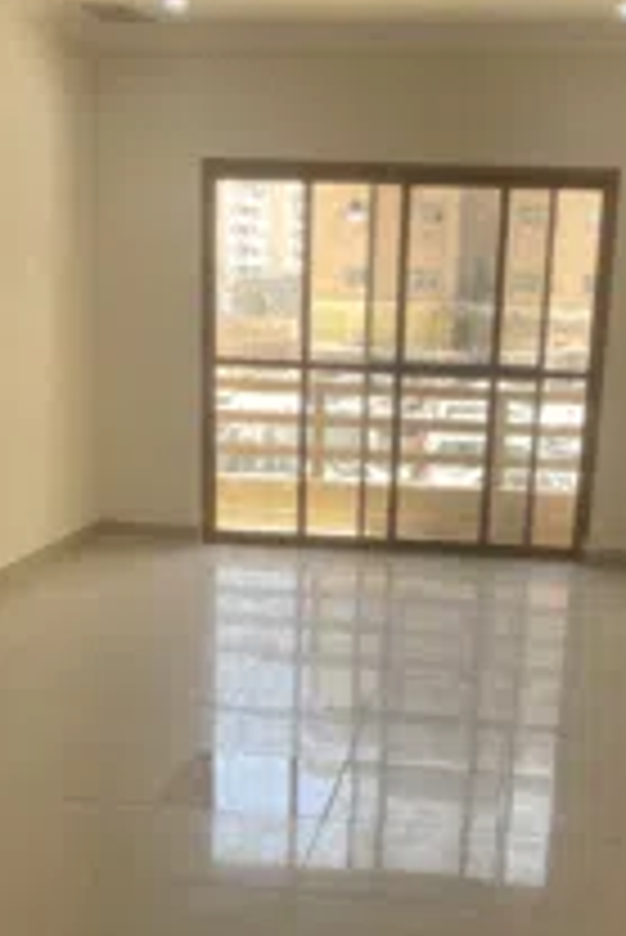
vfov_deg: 37.3
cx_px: 360
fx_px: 1354
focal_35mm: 52
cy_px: 688
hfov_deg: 26.0
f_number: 1.8
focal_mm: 4.25
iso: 50
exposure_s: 1/121
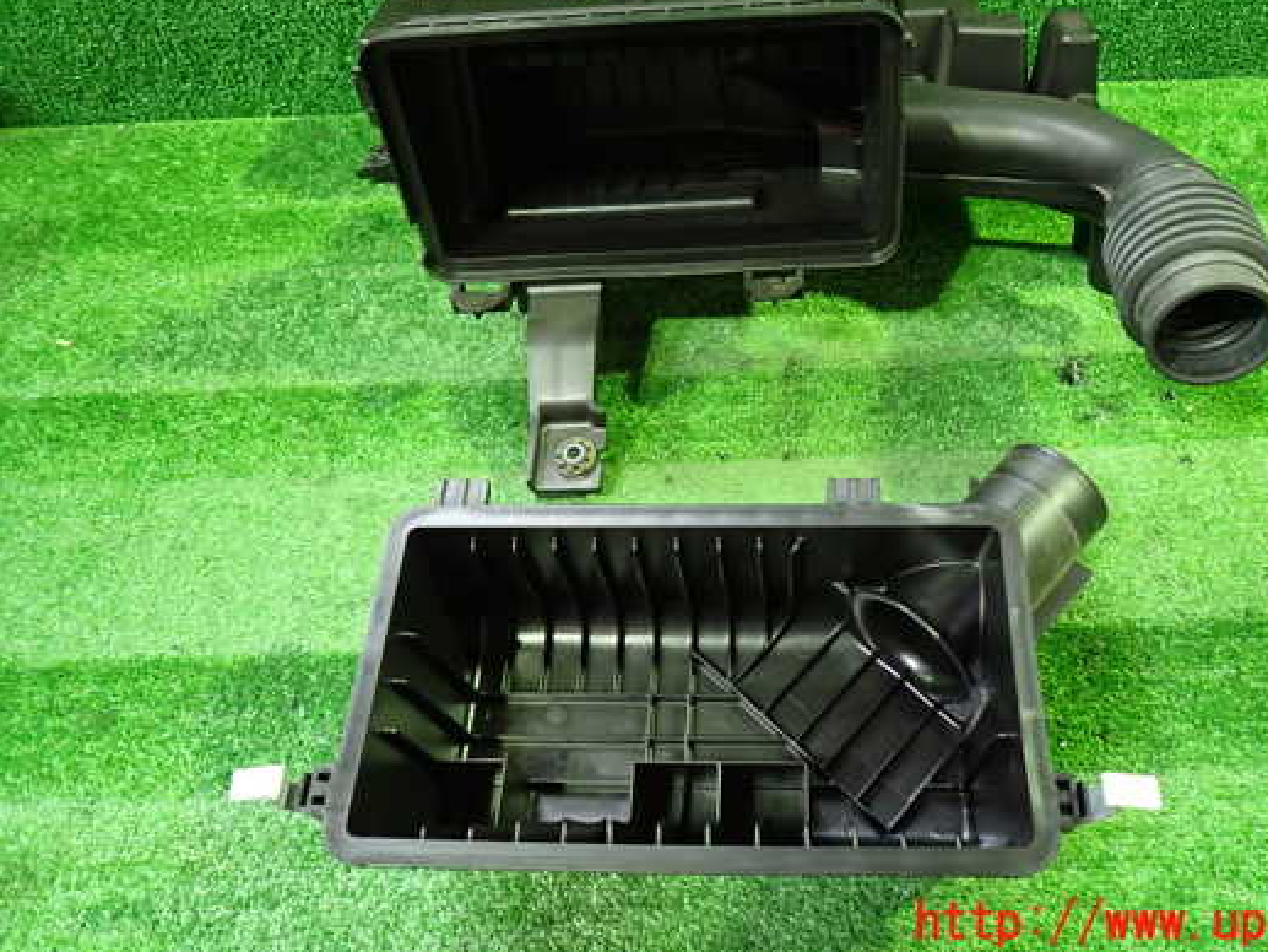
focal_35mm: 29
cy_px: 402
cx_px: 733
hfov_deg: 61.3
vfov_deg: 48.1
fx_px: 1063
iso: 640
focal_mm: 4.5
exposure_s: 1/30
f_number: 2
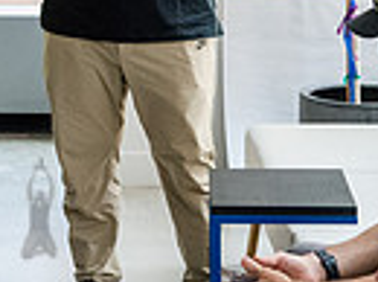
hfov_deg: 11.8
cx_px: 38
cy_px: -74
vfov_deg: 8.7
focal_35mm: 167
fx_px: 1820
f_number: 4.5
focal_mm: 38
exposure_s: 1/640
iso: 6400
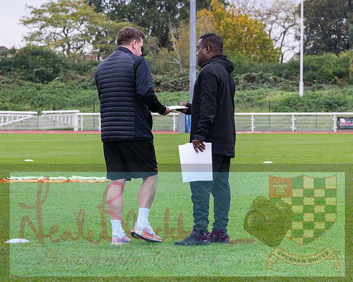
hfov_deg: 13.7
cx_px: 227
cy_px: 128
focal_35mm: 141
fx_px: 1473
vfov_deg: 10.9
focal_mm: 76
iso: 400
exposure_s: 1/250
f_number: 5
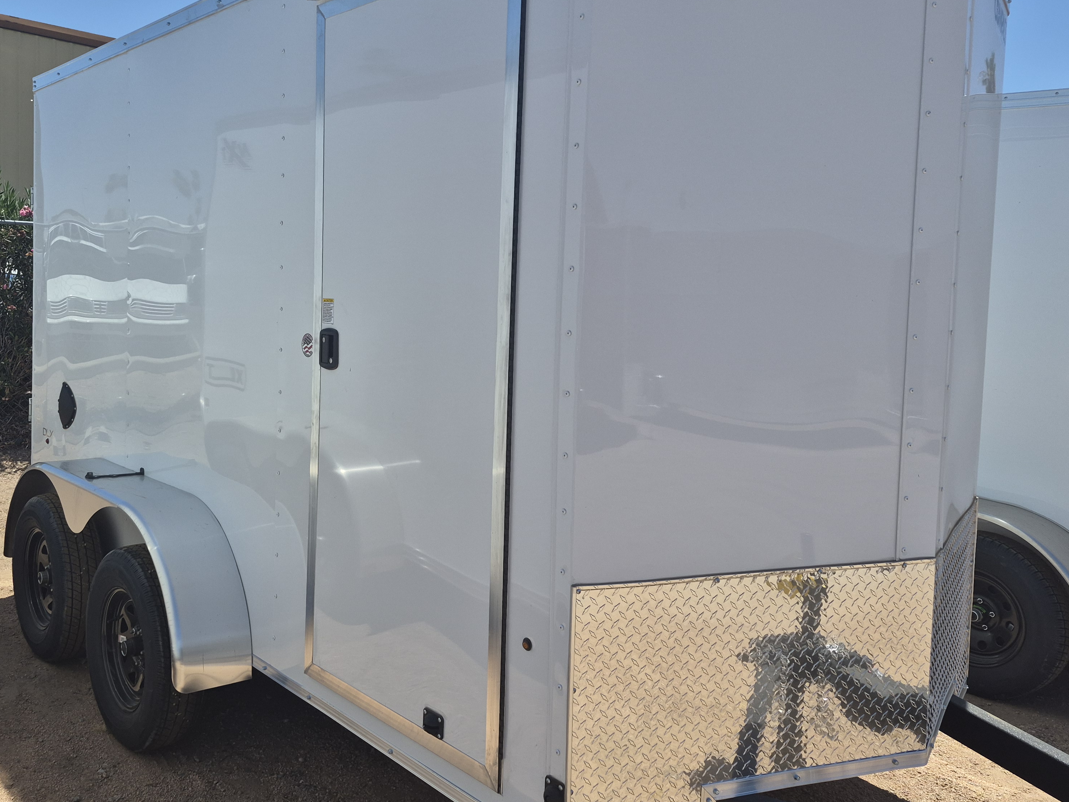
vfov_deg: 45.3
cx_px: 412
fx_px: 957
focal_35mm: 31
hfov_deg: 57.8
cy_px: 346
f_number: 1.8
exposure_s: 1/6144
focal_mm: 5.4
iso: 80
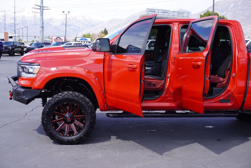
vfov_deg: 26.5
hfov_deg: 38.9
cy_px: 84
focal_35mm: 51
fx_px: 356
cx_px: 126
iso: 100
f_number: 8
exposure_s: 1/100
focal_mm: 34
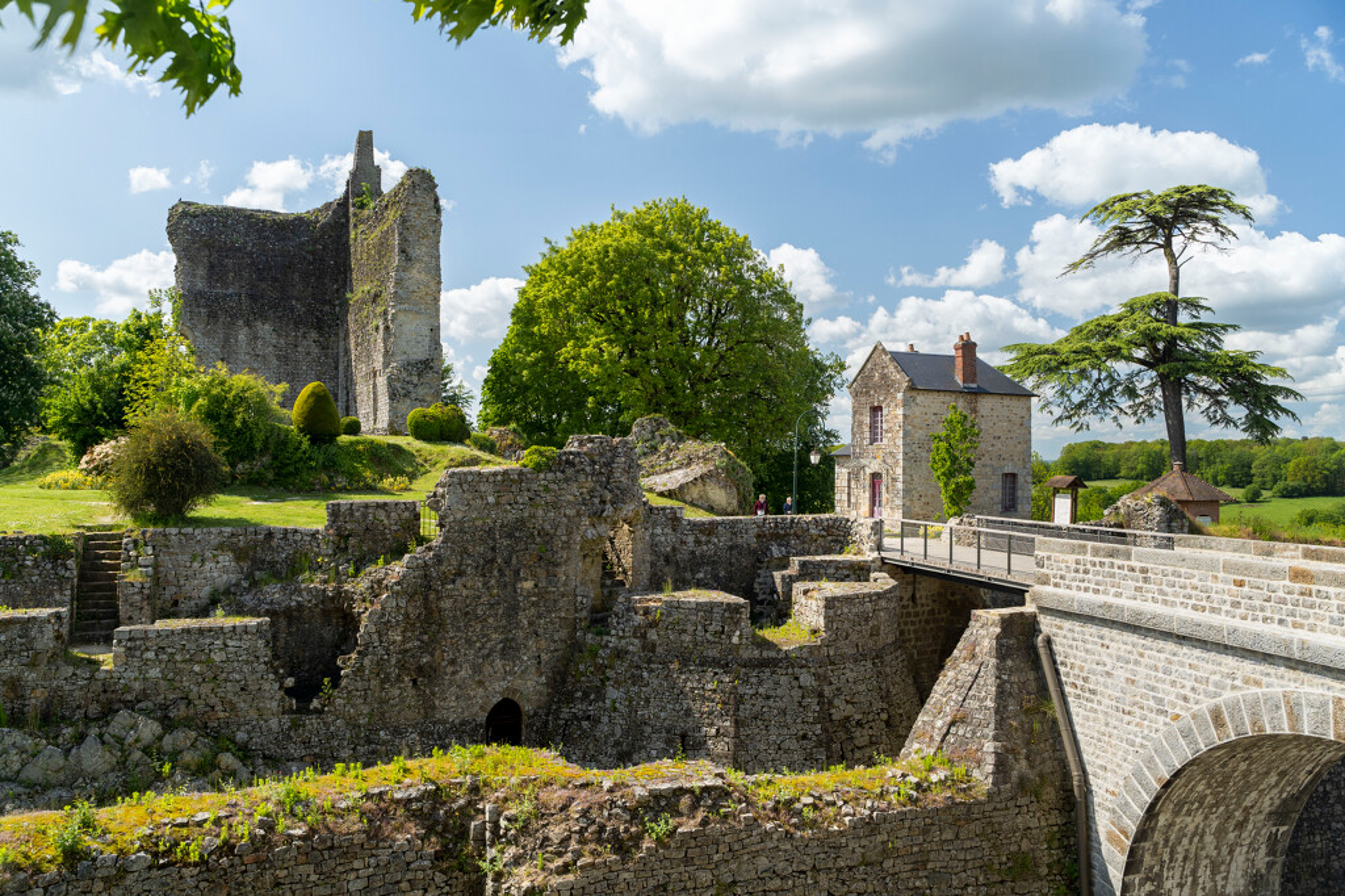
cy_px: 448
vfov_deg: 46.4
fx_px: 1046
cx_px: 672
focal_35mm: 28
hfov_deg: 65.5
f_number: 5.6
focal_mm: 28
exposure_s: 1/500
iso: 500
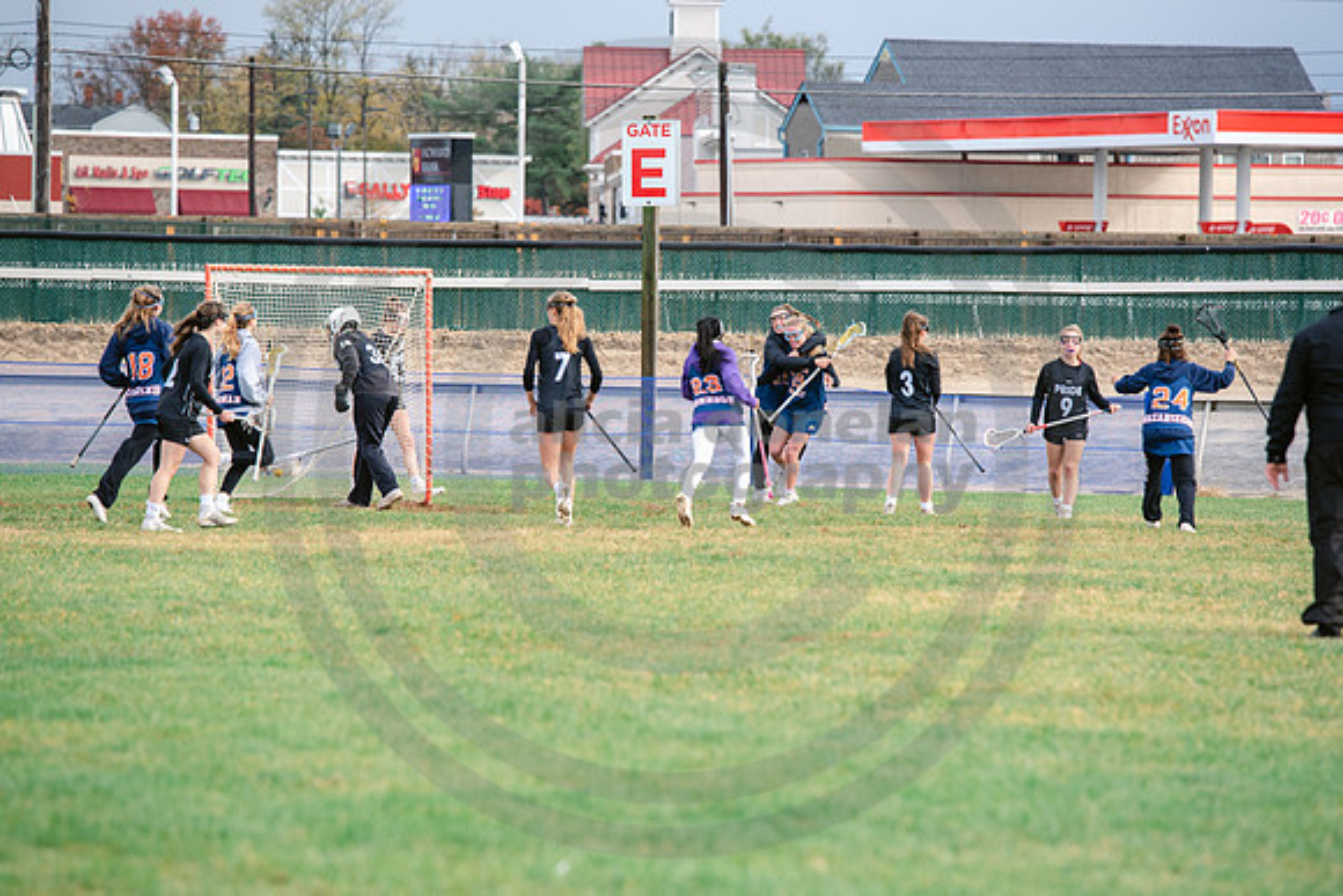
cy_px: 452
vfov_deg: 6.4
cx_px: 677
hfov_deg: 9.5
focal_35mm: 216
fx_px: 8045
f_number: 4.5
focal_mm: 200
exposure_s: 1/1250
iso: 400
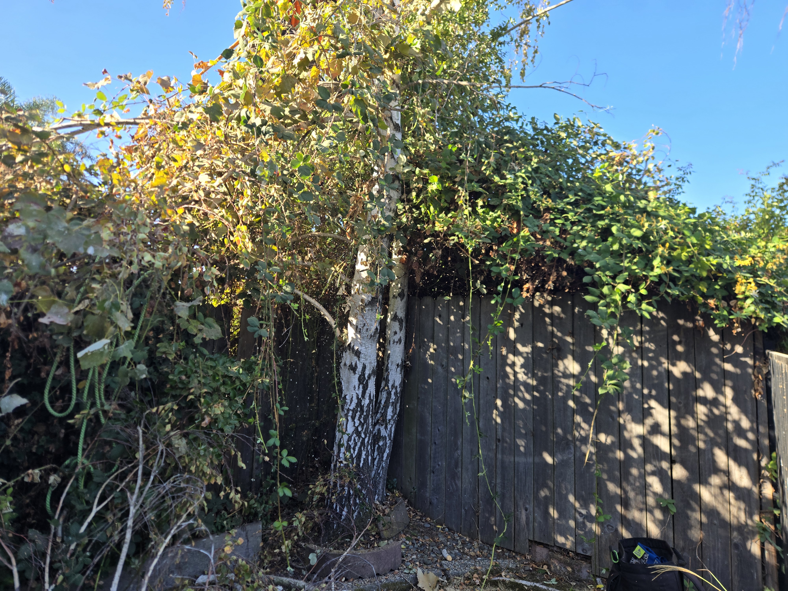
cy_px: 296
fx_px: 524
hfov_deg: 73.9
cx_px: 394
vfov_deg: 58.9
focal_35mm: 23
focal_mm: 5.4
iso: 25
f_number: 1.8
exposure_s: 1/398
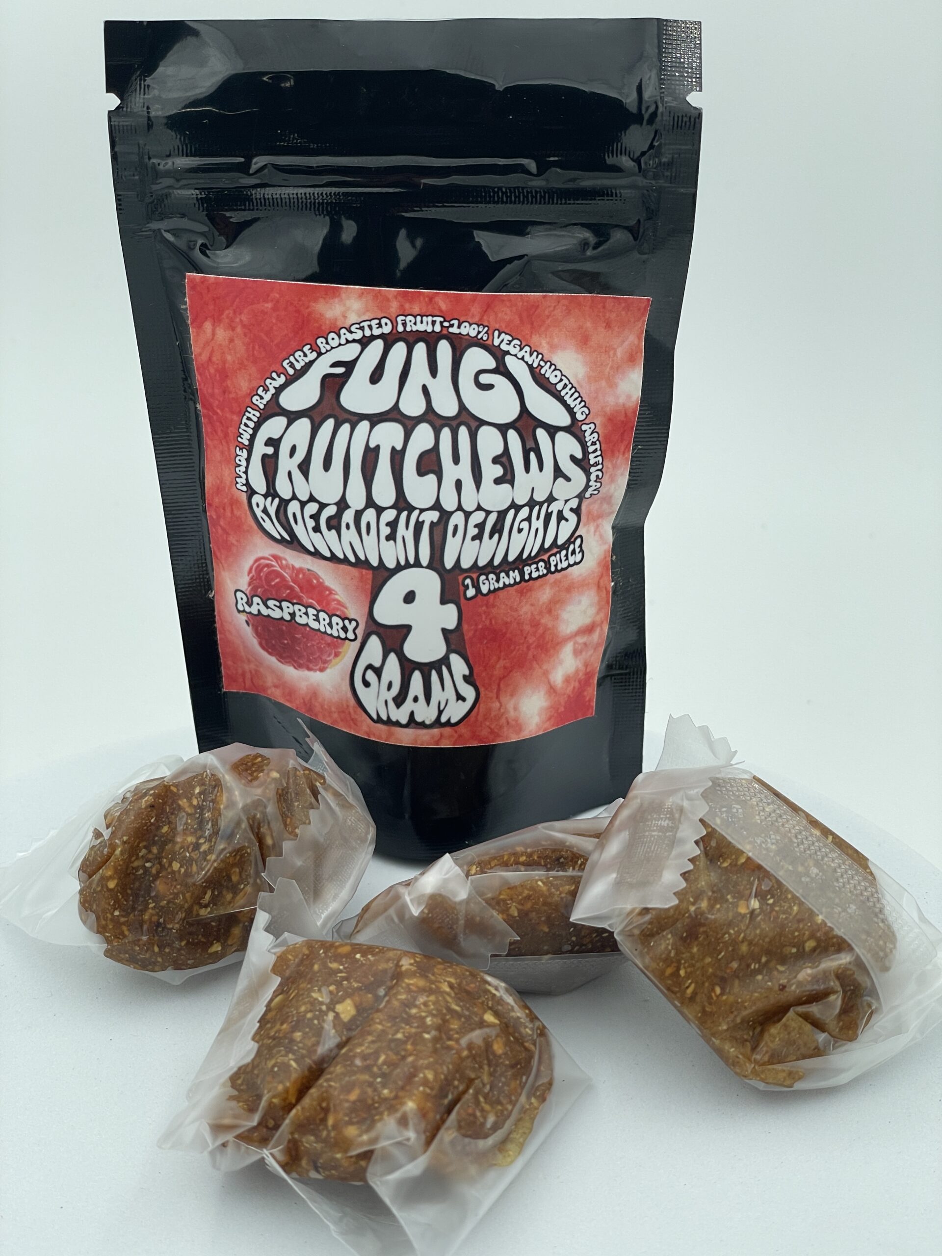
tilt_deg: -28.5
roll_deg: +1.0
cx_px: 471
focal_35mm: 52
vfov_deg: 36.8
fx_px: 1887
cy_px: 628
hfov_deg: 28.0
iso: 25
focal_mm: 6
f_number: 2
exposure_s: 1/421
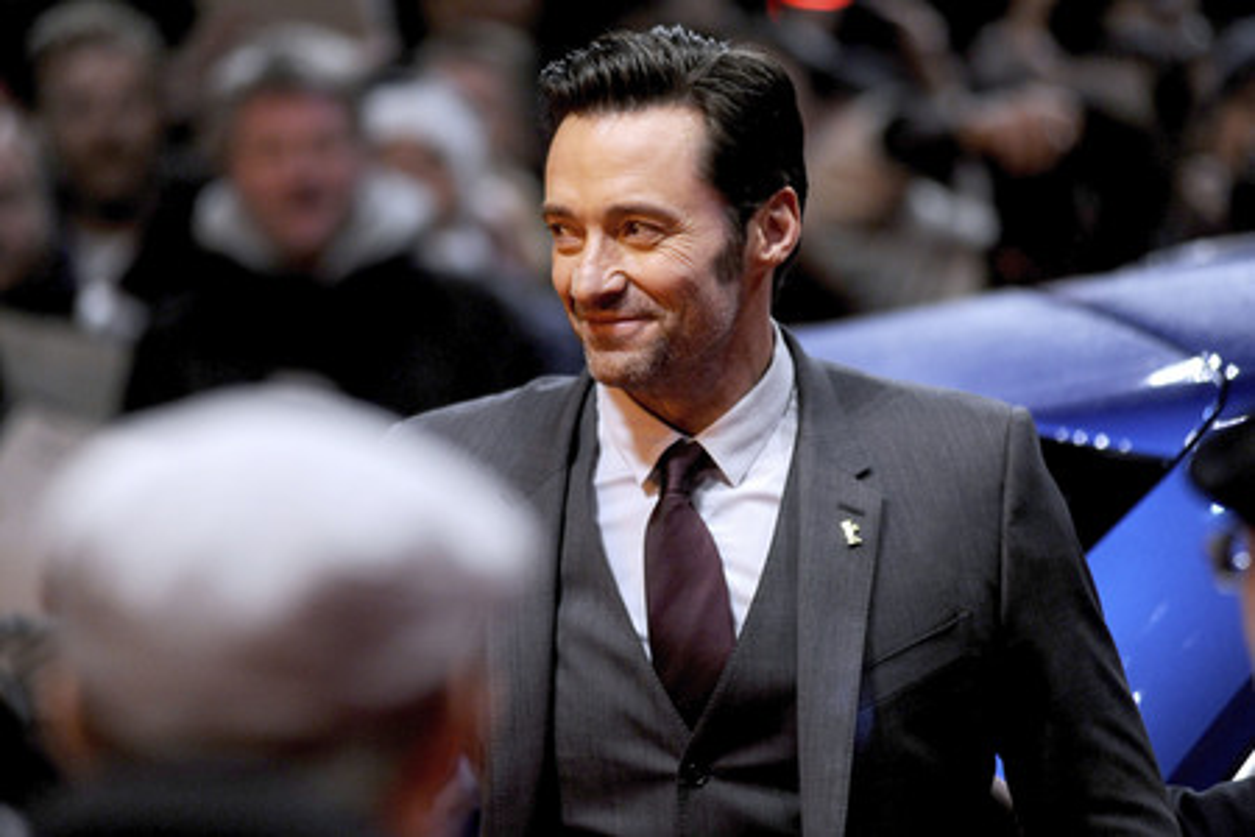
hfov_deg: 10.3
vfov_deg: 6.9
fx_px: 6972
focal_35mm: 200
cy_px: 418
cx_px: 628
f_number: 2.8
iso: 2000
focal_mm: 200
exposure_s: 1/640
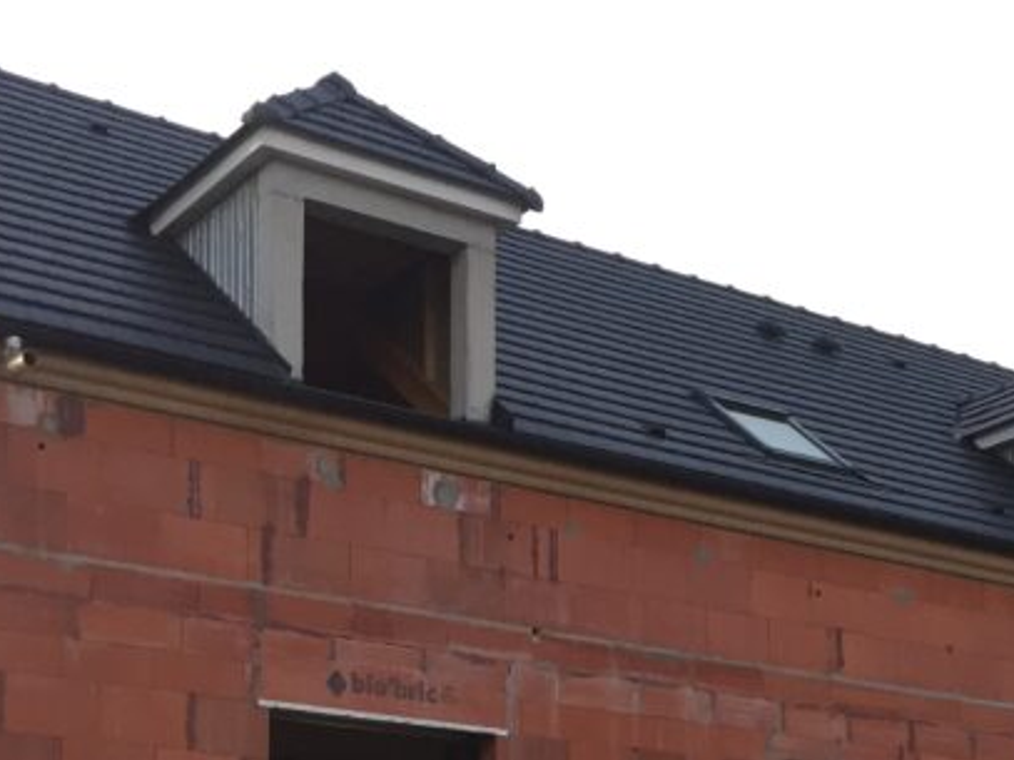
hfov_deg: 26.2
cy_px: 939
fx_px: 2138
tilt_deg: +3.7
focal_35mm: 73
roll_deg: +0.4
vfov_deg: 18.9
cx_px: 805
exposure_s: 1/33
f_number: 2.2
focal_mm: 4.15
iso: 40
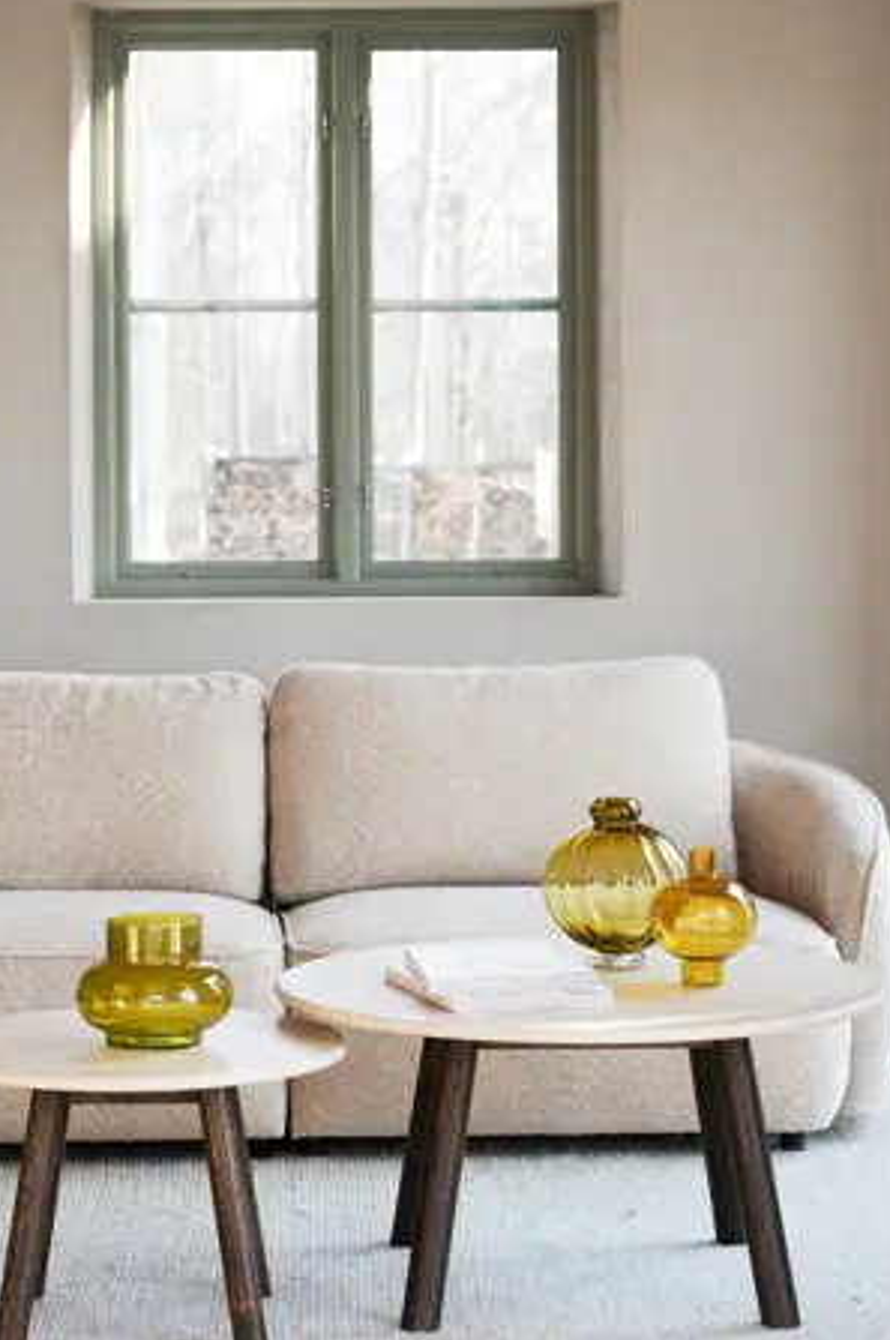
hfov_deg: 15.8
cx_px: 337
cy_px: 582
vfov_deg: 23.7
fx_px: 3196
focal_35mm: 86
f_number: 4
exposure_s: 1/250
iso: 320
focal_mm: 48
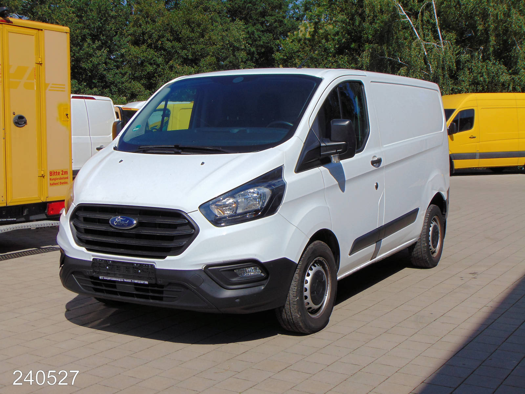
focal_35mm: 50
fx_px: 758
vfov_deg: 29.1
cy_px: 197
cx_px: 262
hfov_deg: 38.2
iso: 80
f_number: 9
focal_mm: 9
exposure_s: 1/200
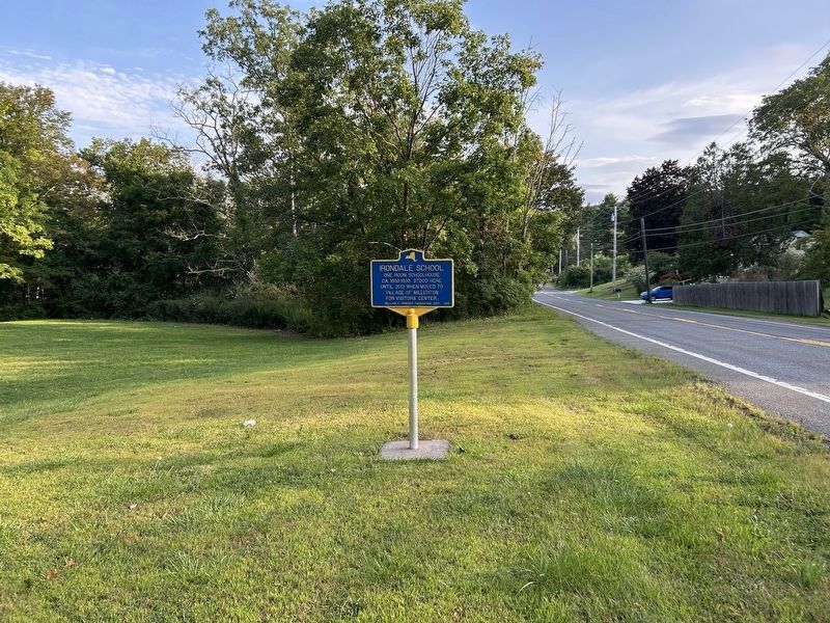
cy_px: 312
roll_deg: +1.1
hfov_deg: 67.3
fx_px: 623
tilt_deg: -4.9
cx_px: 415
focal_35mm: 26
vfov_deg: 53.1
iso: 50
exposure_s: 1/448
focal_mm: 5.7
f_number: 1.5
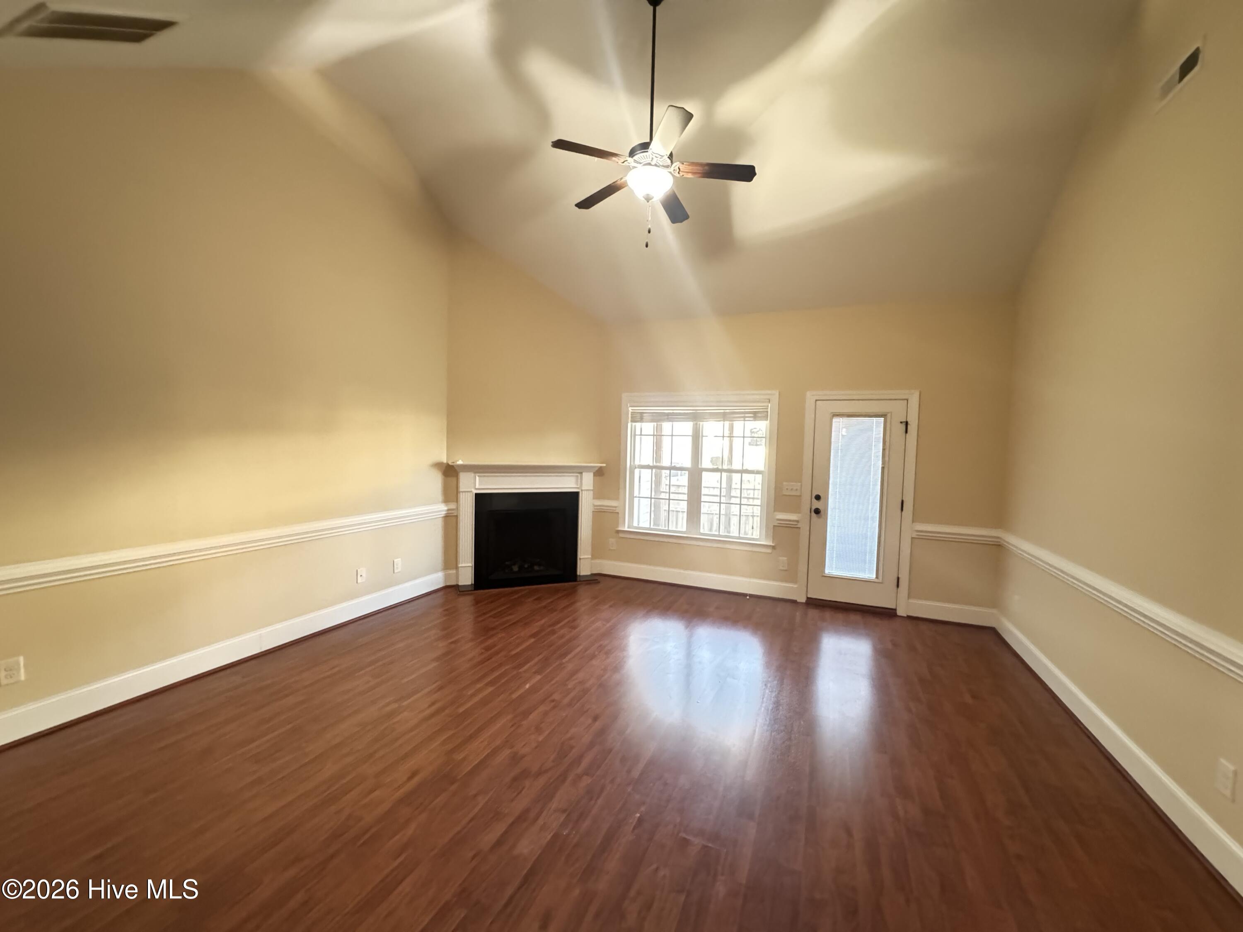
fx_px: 503
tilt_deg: -3.6
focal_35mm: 14
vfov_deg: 85.7
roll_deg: -1.6
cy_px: 466
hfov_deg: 102.1
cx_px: 622
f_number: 2.2
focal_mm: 2.22
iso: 1600
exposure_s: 1/40
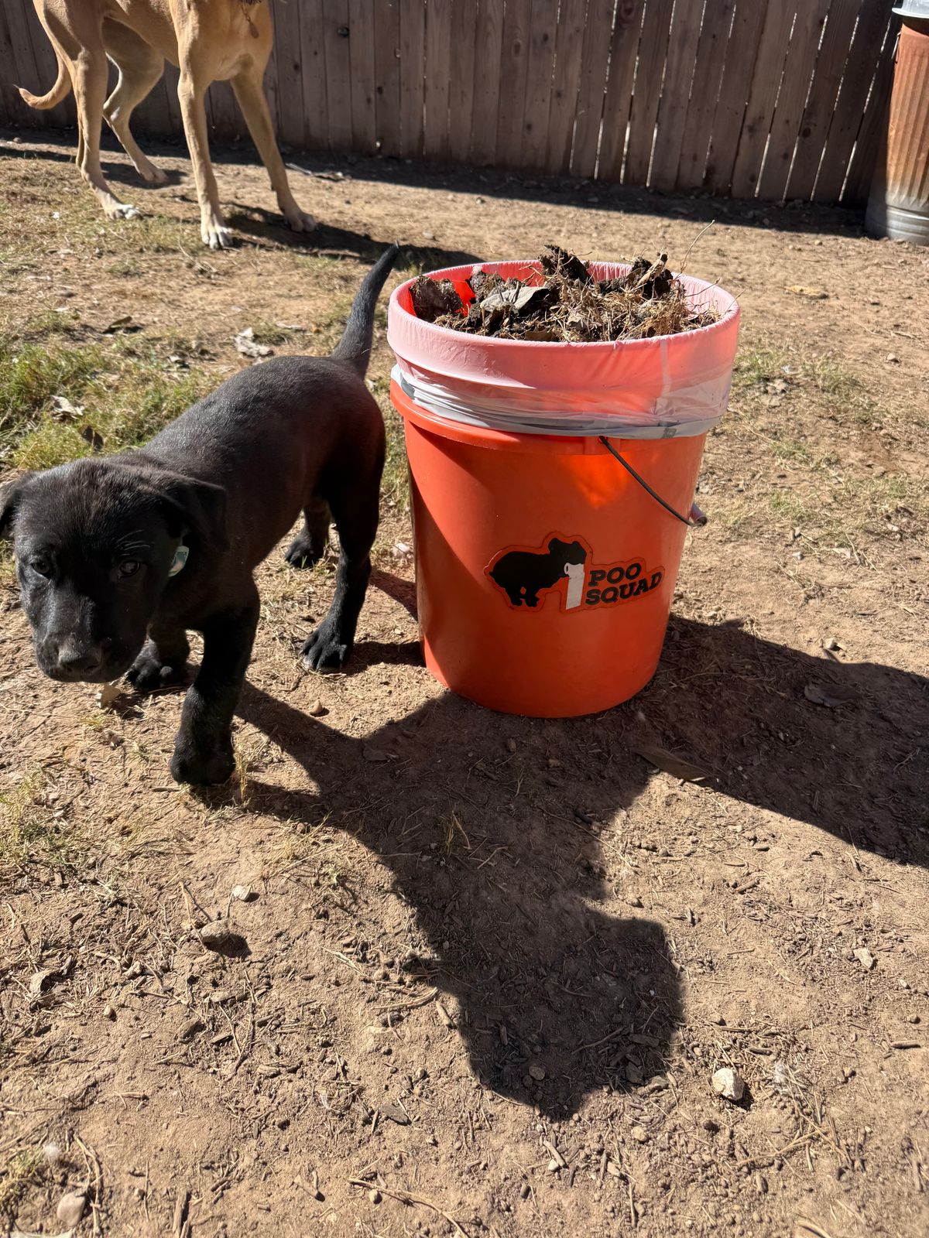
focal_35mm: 24
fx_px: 859
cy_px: 619
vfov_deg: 71.6
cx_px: 464
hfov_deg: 56.8
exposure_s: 1/2703
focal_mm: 6.76
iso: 80
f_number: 1.78
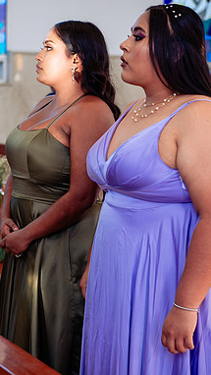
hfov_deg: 11.5
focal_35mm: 105
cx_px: 68
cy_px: 187
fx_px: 1044
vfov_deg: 20.4
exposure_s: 1/100
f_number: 4
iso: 400
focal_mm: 66
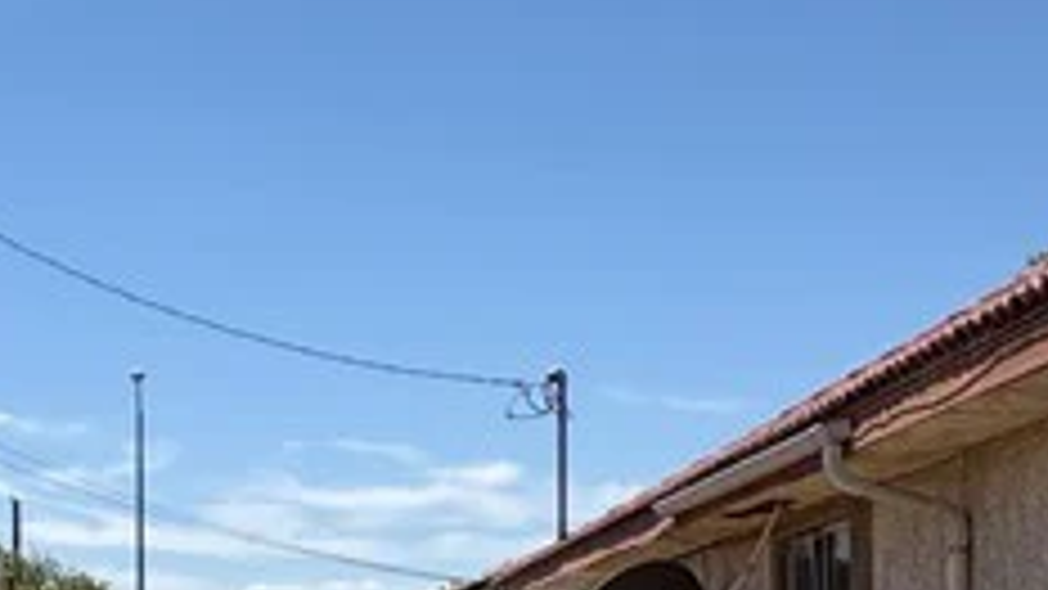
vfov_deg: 17.2
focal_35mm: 67
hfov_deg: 27.7
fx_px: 1862
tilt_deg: -1.4
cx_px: -202
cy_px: 703
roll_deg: -2.9
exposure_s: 1/2770
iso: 50
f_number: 2.2
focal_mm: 2.22
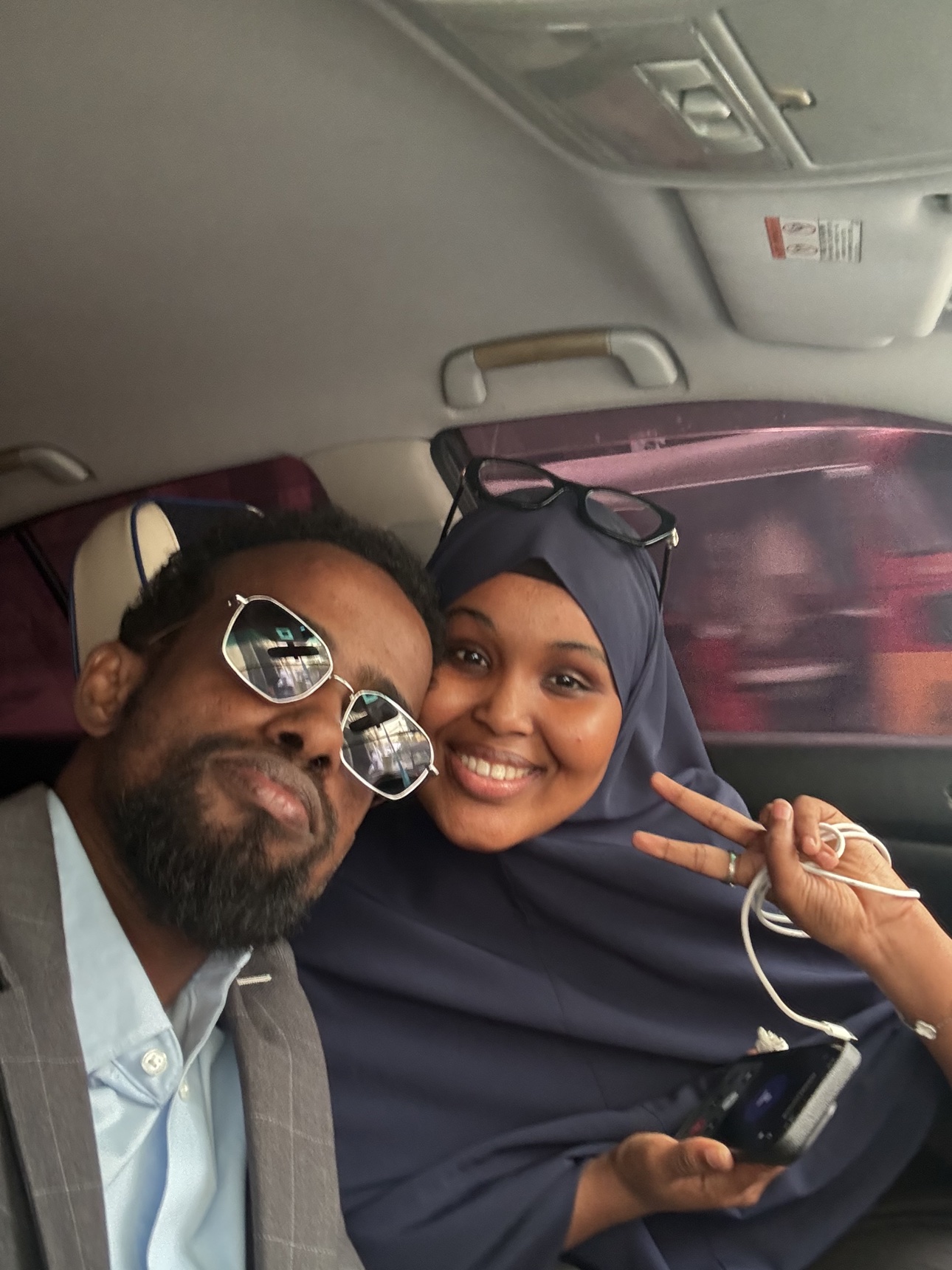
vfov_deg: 60.0
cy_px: 635
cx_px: 476
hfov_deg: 46.8
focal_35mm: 30
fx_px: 1100
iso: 320
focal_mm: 2.69
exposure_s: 1/40
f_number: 1.9
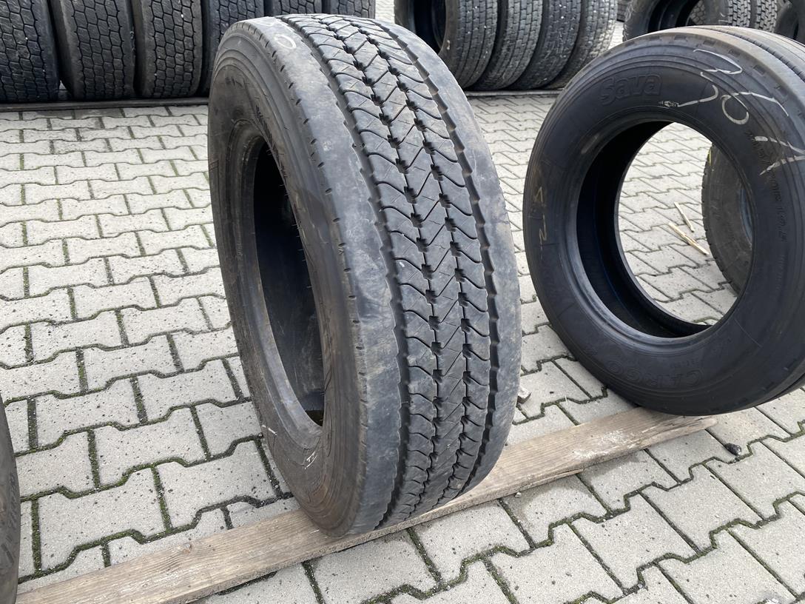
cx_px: 402
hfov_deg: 67.3
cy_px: 302
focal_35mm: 26
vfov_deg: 53.1
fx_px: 605
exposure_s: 1/429
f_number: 1.8
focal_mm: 4.25
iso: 32
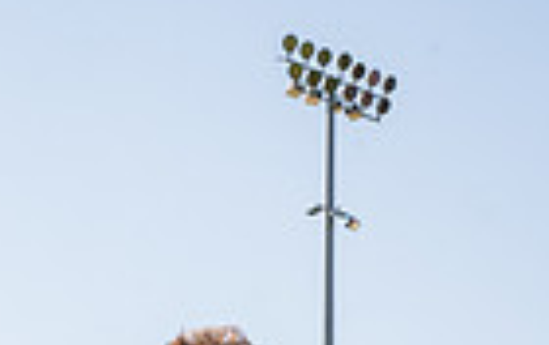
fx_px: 1274
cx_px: 86
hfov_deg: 23.8
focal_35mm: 85
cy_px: 870
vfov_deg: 11.9
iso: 320
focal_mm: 26
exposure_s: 1/250
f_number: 11
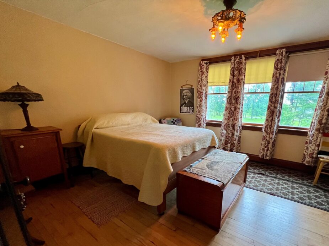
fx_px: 143
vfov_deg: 81.2
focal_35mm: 15
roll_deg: -1.4
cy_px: 142
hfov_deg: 97.7
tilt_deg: -14.2
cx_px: 184
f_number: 1.8
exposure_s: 1/60
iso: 400
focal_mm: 1.57
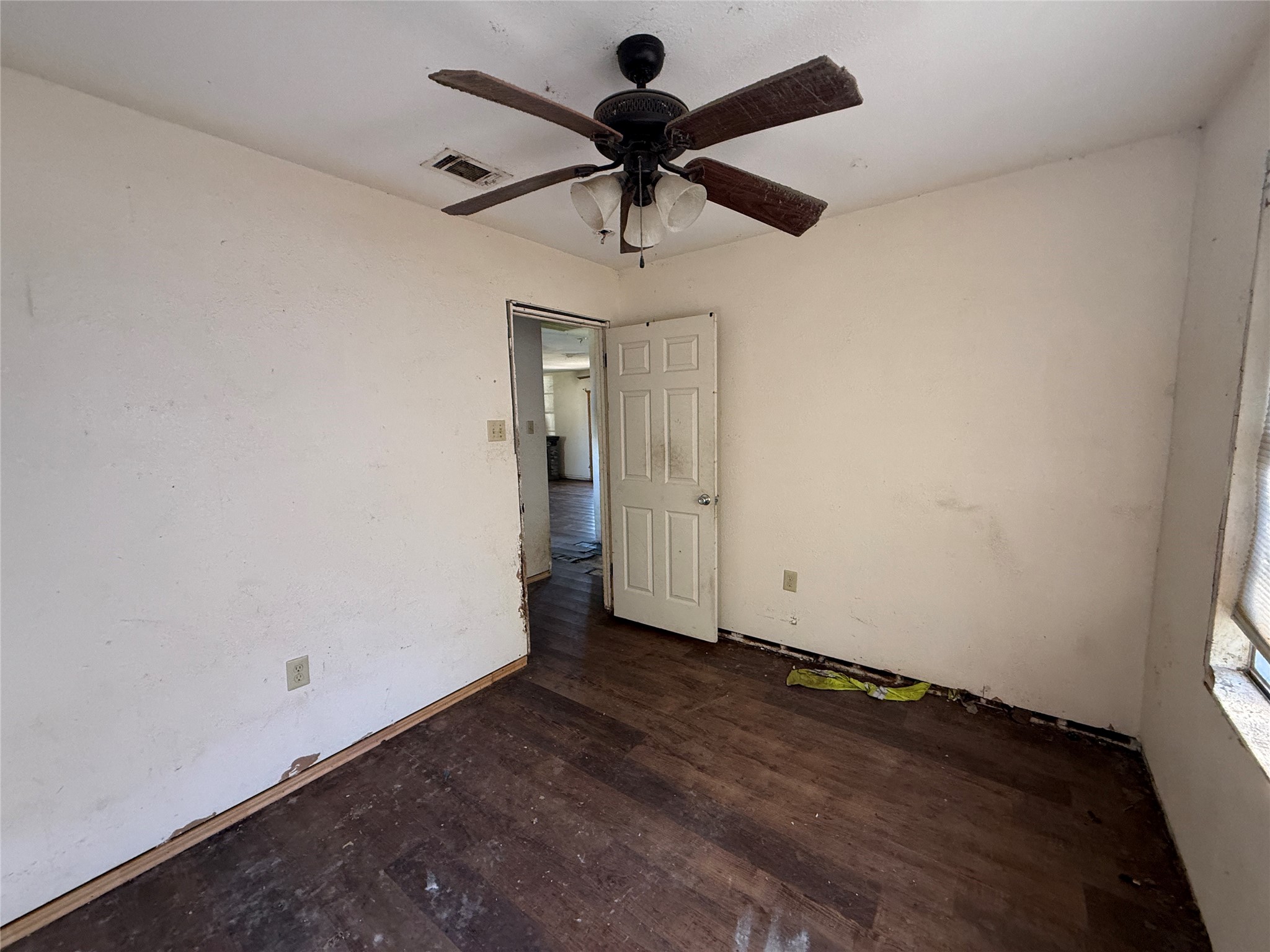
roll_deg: +1.5
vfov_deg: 85.7
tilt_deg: -5.9
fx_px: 514
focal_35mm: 14
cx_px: 635
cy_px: 476
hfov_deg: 102.1
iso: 250
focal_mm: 2.22
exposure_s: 1/99
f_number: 2.2
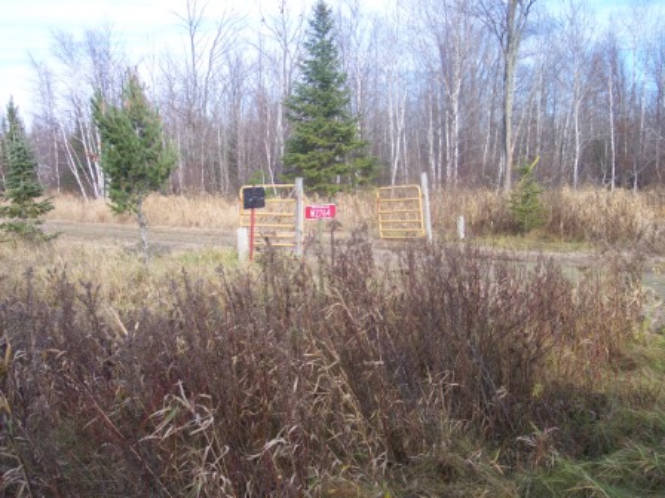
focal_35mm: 38
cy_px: 249
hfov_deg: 49.0
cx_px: 332
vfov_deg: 37.7
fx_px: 729
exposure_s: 1/700
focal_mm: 8
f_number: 2.8
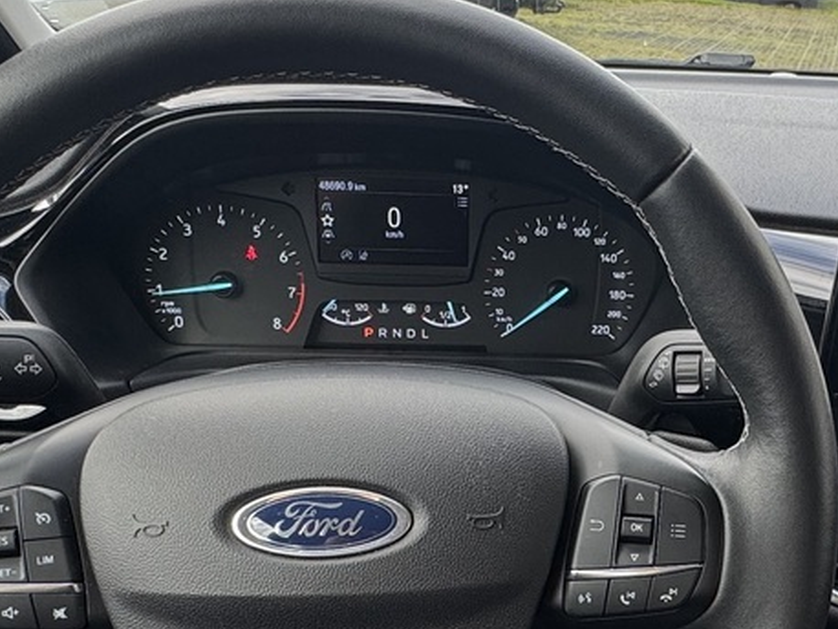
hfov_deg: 42.2
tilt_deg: -25.4
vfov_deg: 32.4
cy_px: 453
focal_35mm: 44
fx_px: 1066
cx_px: 571
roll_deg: -1.1
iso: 50
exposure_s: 1/99
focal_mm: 2.22
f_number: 2.2
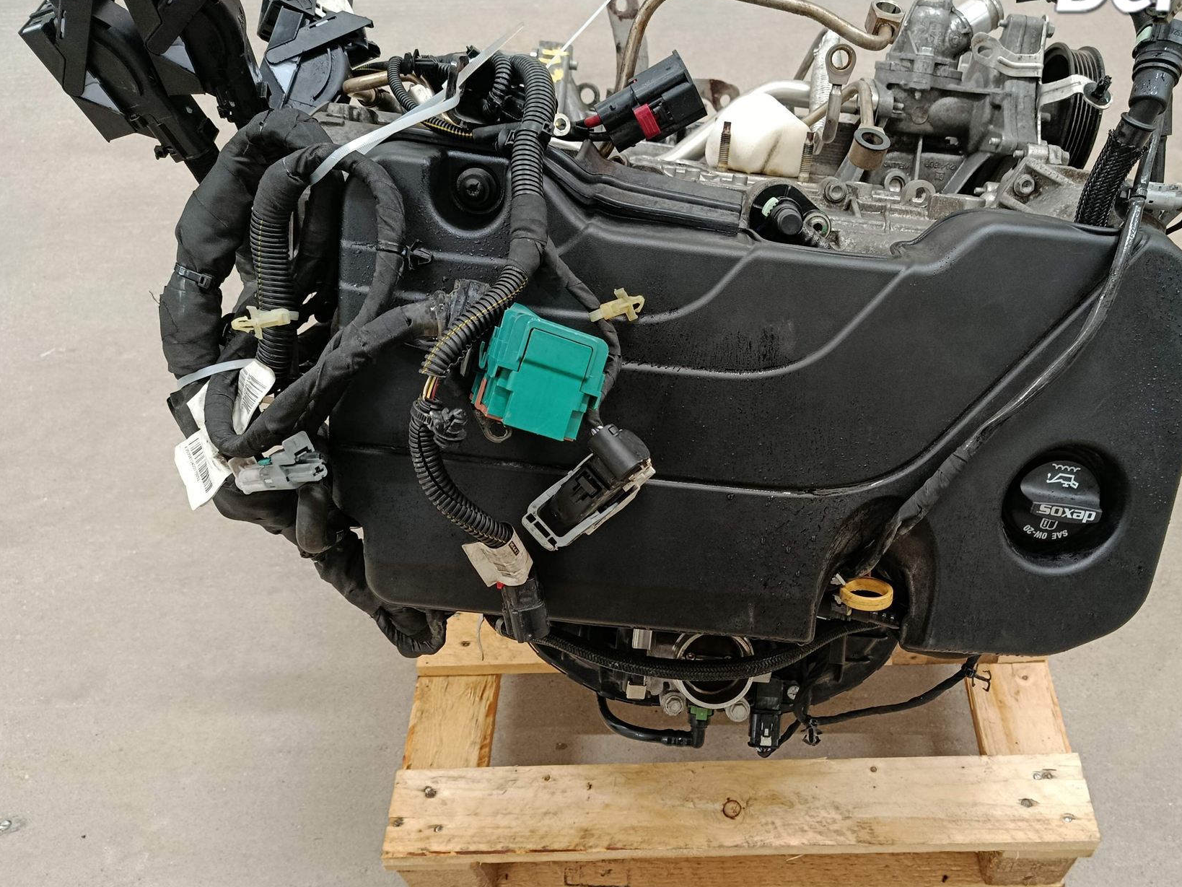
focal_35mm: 30
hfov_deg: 59.5
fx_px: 1025
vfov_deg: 46.8
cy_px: 477
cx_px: 702
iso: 991
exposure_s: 1/33.3
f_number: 1.7
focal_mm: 5.24
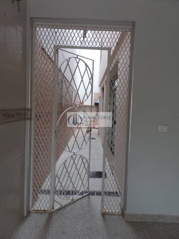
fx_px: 159
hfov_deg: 58.9
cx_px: 90
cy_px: 120
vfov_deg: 73.9
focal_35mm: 23
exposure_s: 1/60
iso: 80
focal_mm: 4.1
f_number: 3.2
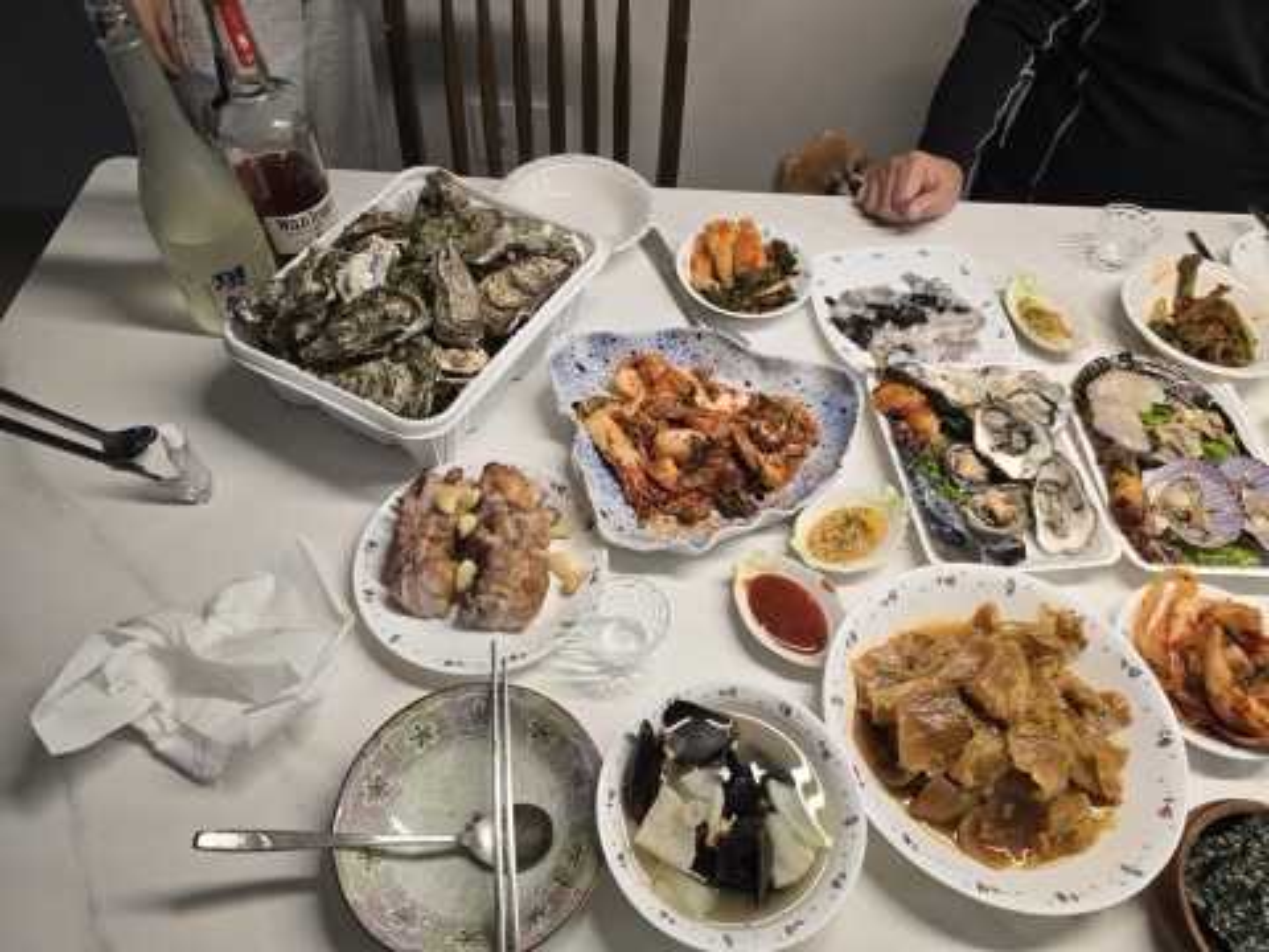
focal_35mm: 23
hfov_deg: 73.9
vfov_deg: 58.9
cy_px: 476
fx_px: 843
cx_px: 634
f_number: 1.7
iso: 100
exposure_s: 1/120
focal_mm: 6.3
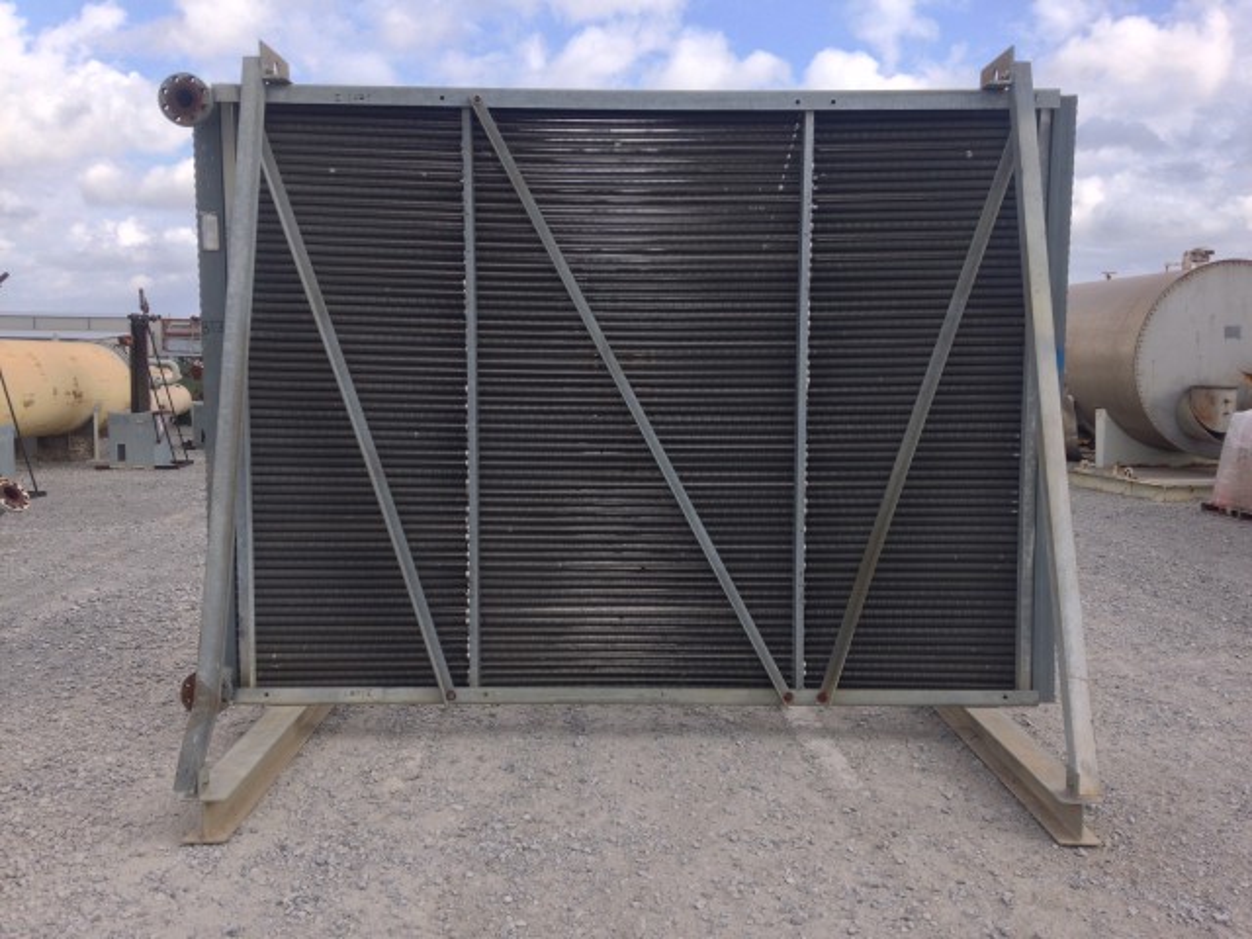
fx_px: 1194
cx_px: 626
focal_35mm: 33
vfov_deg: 42.9
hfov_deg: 55.4
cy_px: 470
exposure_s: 1/507
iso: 50
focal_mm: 4.12
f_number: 2.4
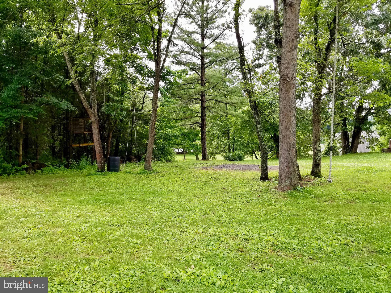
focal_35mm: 26
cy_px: 146
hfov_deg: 67.3
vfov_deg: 53.1
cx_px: 196
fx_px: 294
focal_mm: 4.25
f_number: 1.7
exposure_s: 1/430
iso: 50
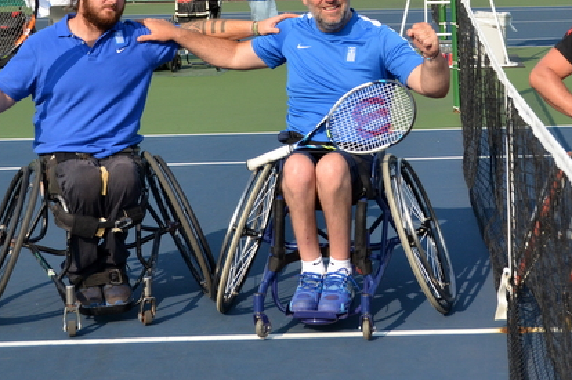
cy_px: 65
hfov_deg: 23.8
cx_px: 471
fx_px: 1333
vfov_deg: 16.1
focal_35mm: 84
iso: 400
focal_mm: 29
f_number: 5.6
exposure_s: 1/1600
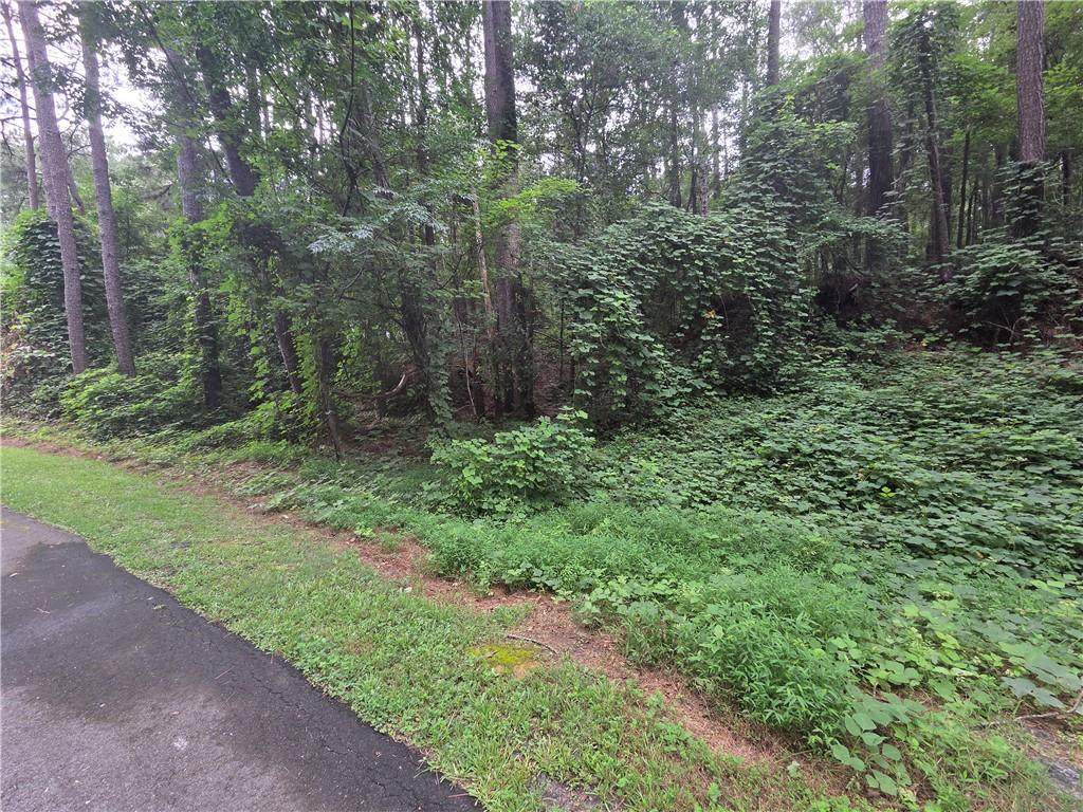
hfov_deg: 106.2
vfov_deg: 89.9
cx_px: 542
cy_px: 406
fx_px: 407
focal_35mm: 13
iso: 80
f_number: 2.2
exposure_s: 1/120
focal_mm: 2.2
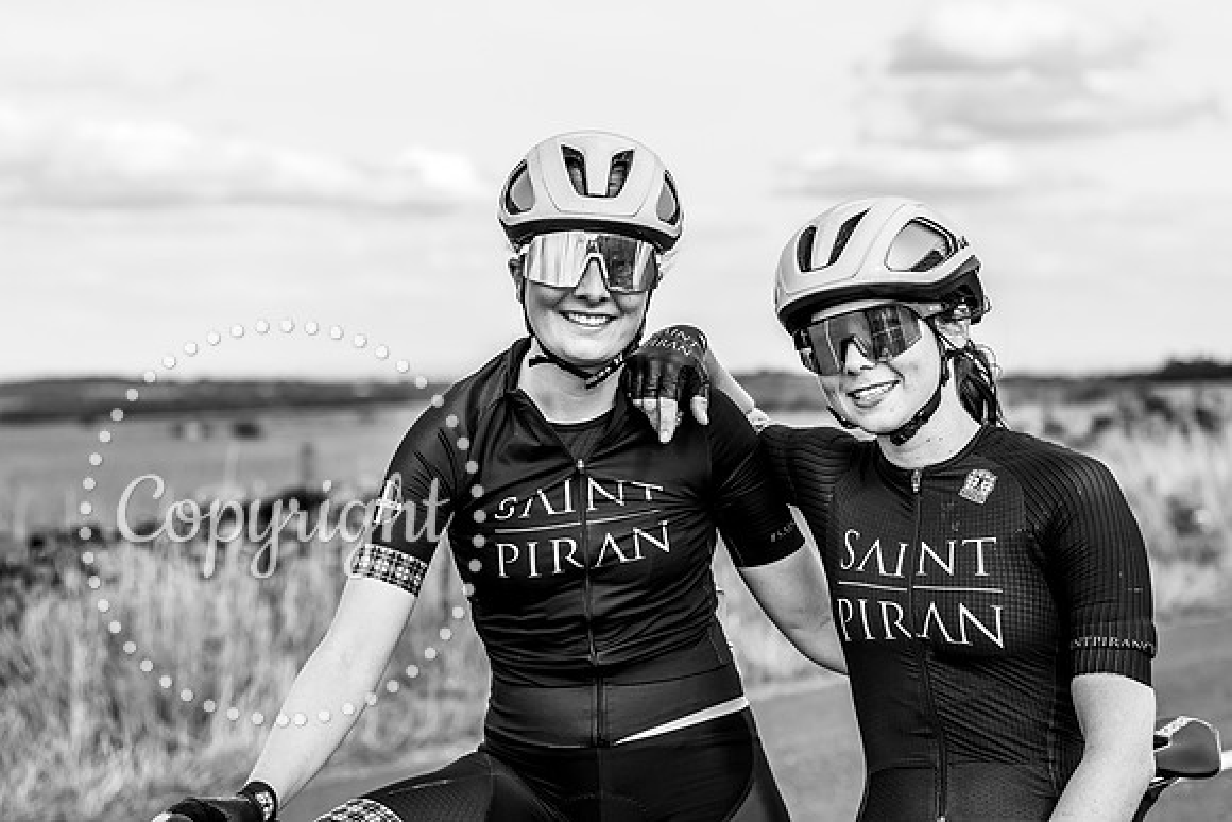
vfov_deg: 15.4
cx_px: 782
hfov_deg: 22.8
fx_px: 3040
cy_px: 301
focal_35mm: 89
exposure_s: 1/800
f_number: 4
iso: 100
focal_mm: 70
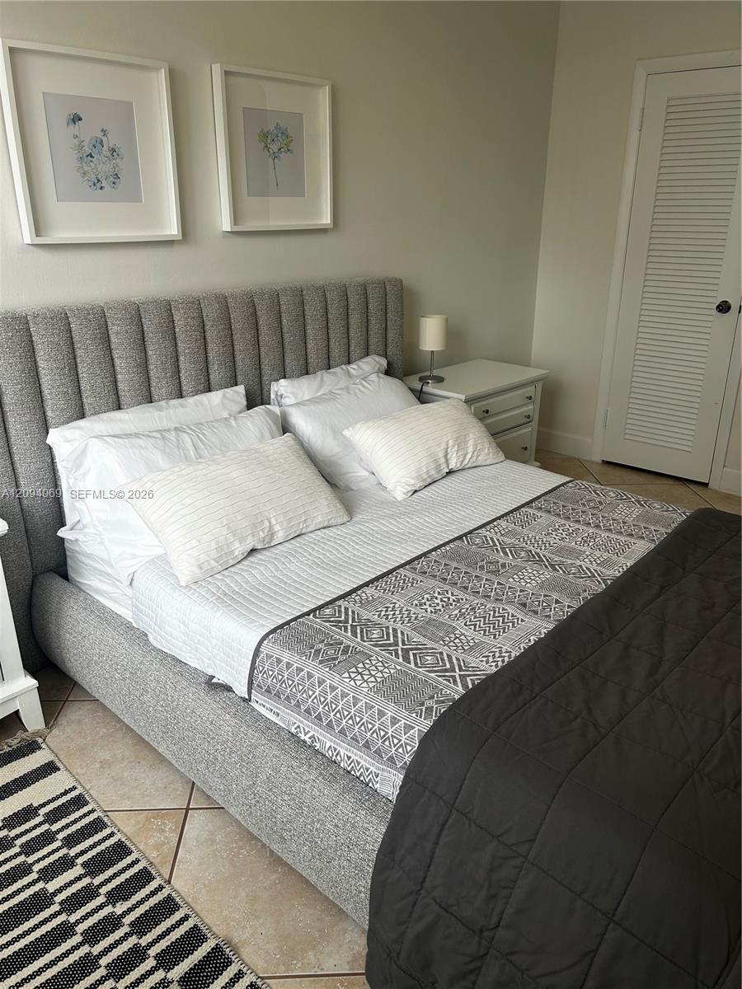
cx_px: 371
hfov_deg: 53.1
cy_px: 494
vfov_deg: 67.3
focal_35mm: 26
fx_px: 743
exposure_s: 1/120
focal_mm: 5.7
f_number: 1.5
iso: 40
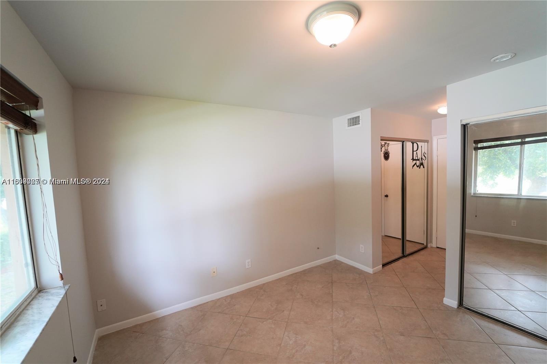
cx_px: 274
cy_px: 182
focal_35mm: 14
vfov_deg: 81.2
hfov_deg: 104.3
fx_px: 213
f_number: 4
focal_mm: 14
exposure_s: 1/160
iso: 1600
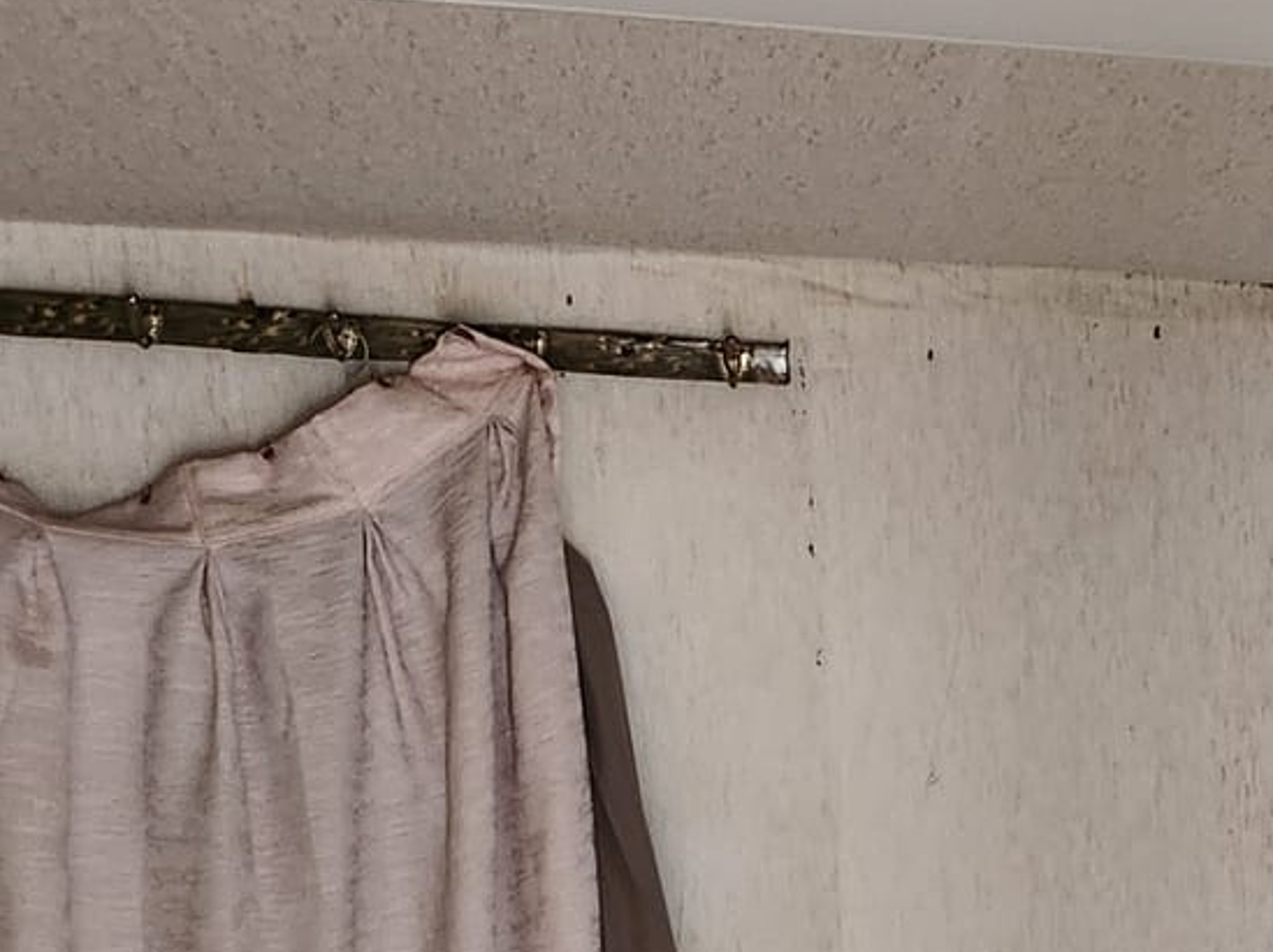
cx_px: 1595
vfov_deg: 16.5
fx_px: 3087
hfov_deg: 21.4
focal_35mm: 84
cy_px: 1262
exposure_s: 1/24
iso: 500
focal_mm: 5
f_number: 1.8
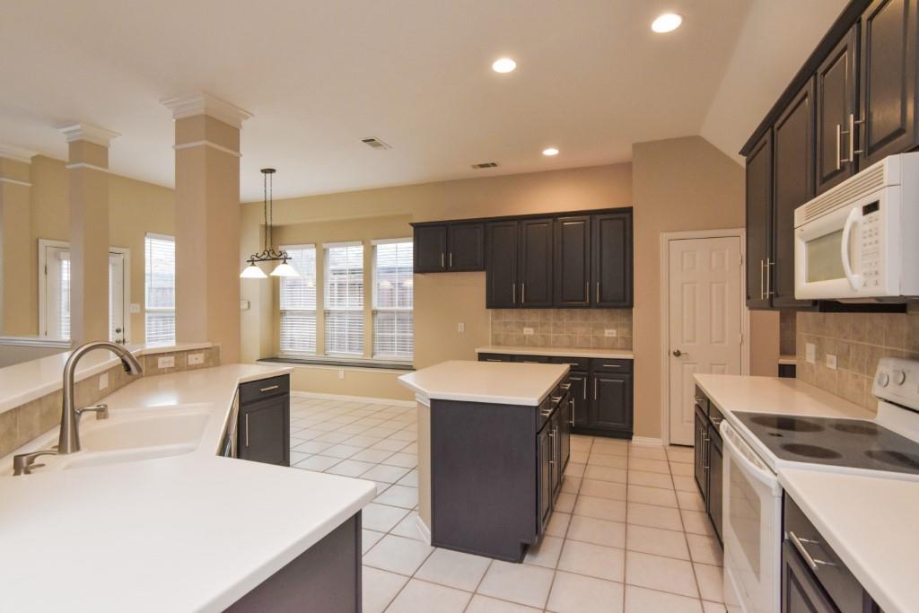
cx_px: 460
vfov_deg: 72.1
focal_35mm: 16
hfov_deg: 95.0
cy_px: 306
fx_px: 421
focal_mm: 11
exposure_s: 1/60
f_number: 6.3
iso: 1000
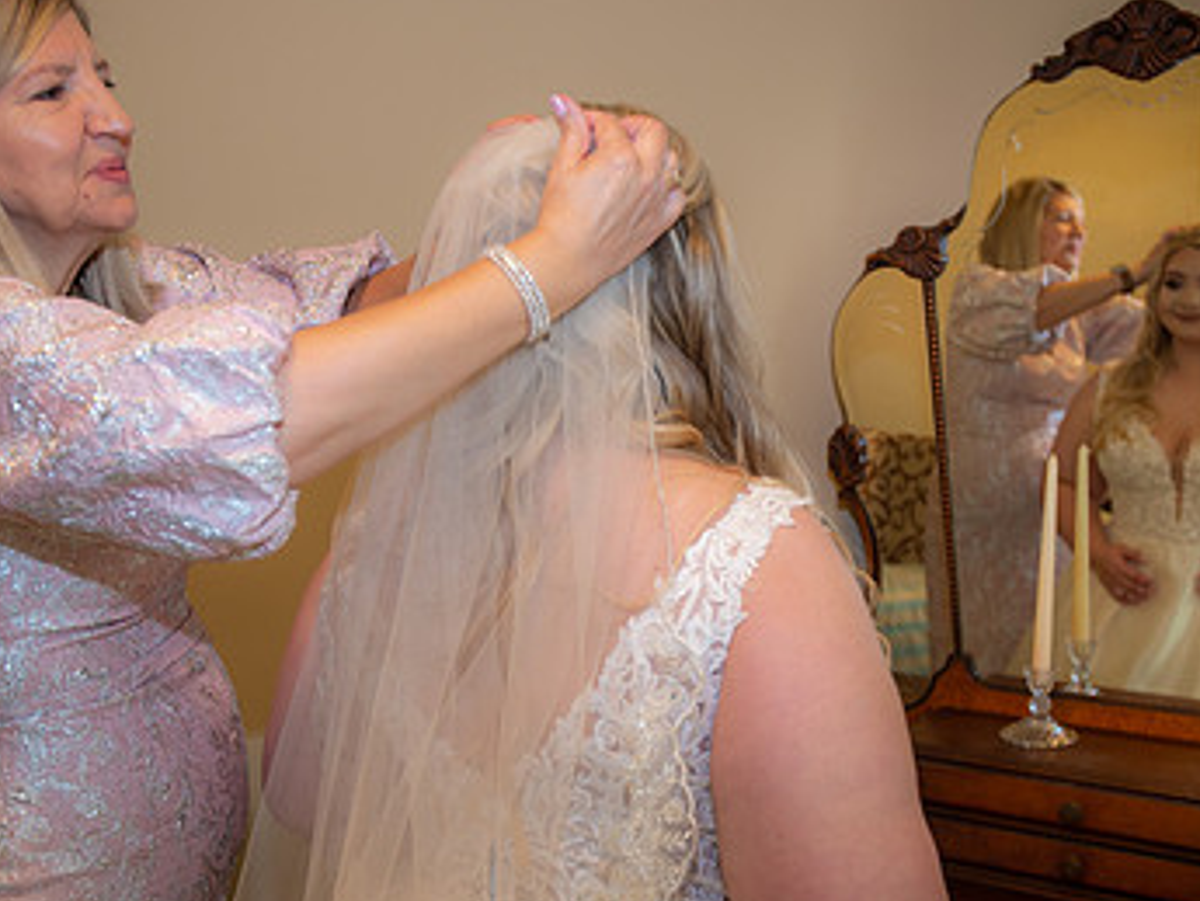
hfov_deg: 44.8
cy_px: 536
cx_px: 605
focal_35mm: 42
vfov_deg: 34.3
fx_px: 1456
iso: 640
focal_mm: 26
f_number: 2.8
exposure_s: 1/100
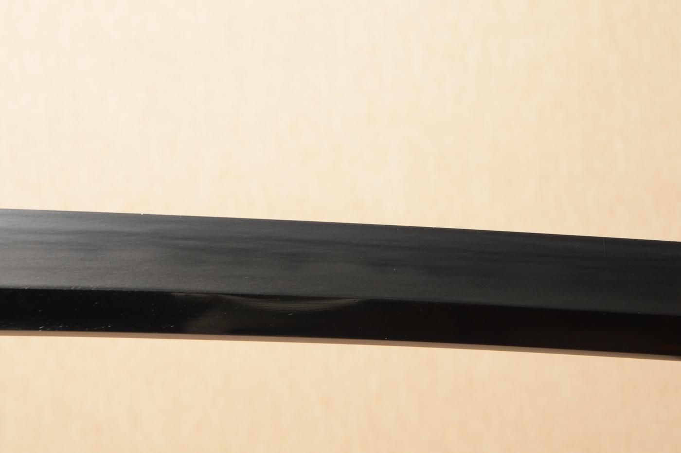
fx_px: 2126
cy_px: 226
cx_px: 340
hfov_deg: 18.2
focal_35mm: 112
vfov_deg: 12.2
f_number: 11
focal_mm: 75
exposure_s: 1/2
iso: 400
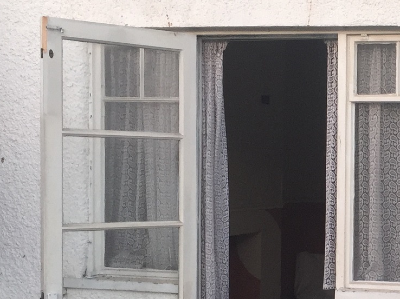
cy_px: 225
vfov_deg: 16.5
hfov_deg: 20.5
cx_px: 488
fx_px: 1028
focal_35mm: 89
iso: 40
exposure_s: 1/120
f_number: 2.2
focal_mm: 4.15
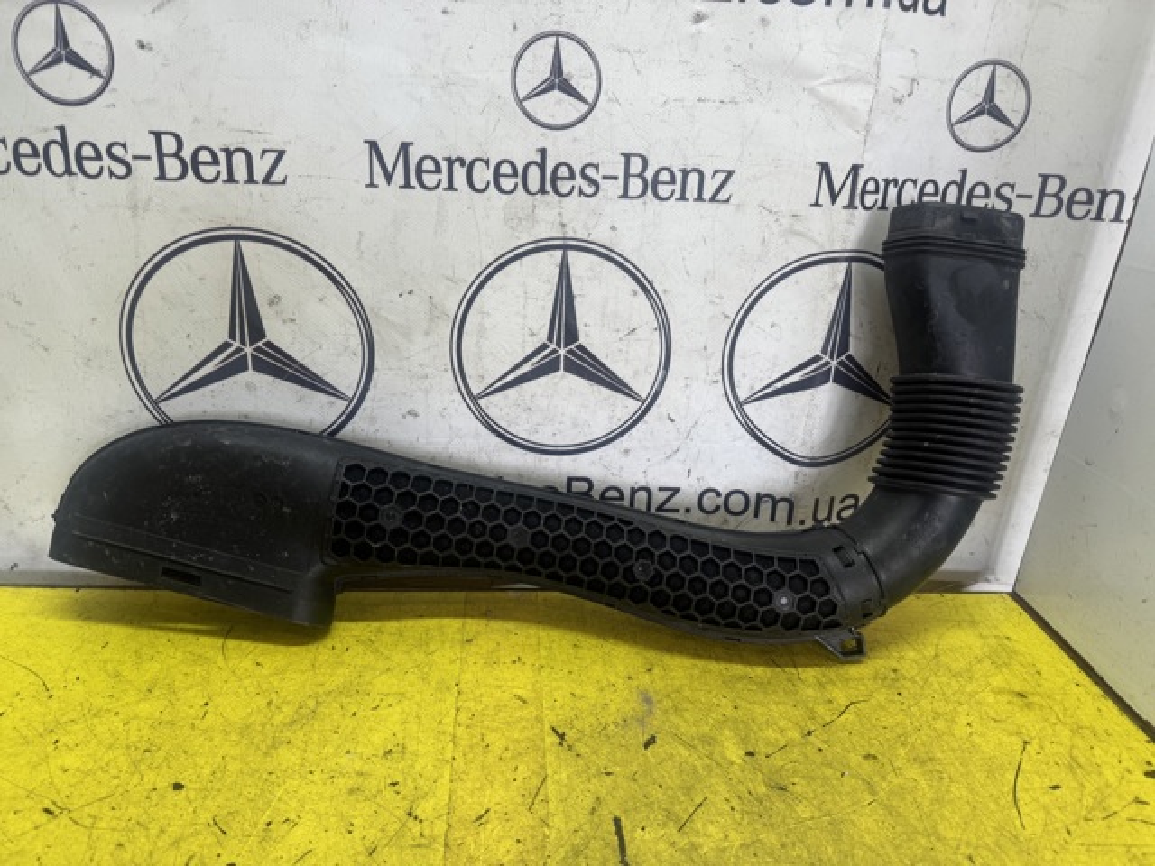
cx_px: 578
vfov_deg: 56.8
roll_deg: -3.5
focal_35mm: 24
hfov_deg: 71.6
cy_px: 433
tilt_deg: -19.9
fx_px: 801
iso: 80
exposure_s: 1/121
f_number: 1.78
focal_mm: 6.76
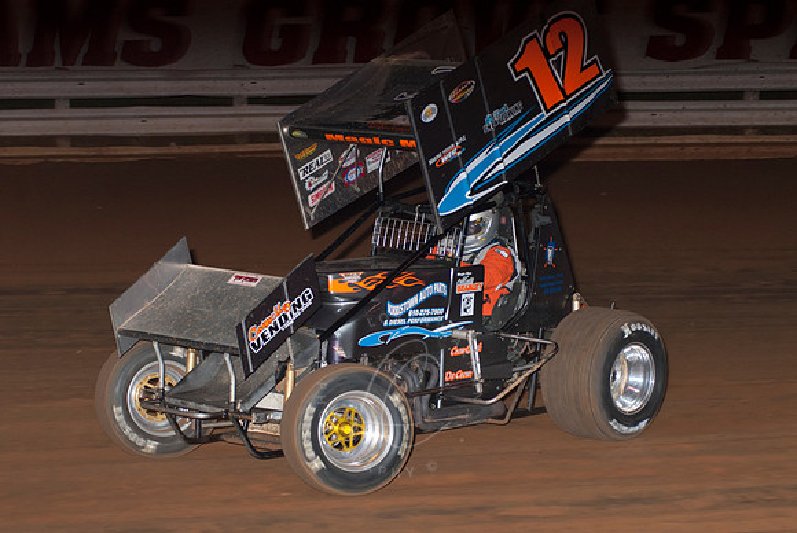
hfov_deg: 17.0
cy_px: 266
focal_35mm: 120
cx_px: 398
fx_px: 2659
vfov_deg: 11.4
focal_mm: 80
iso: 400
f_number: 4
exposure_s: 1/400
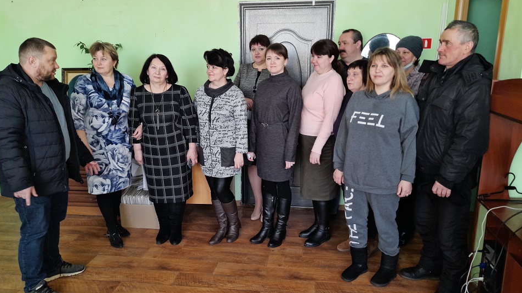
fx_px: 388
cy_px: 146
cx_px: 256
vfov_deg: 41.5
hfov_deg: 67.9
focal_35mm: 28
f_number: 2
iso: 40
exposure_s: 1/50
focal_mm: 4.6
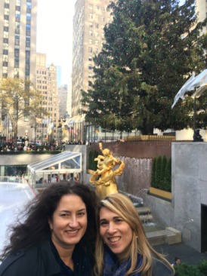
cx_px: 104
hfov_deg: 48.2
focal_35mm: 29
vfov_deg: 61.7
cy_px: 138
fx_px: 231
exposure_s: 1/120
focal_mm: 4.15
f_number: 2.2
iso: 40
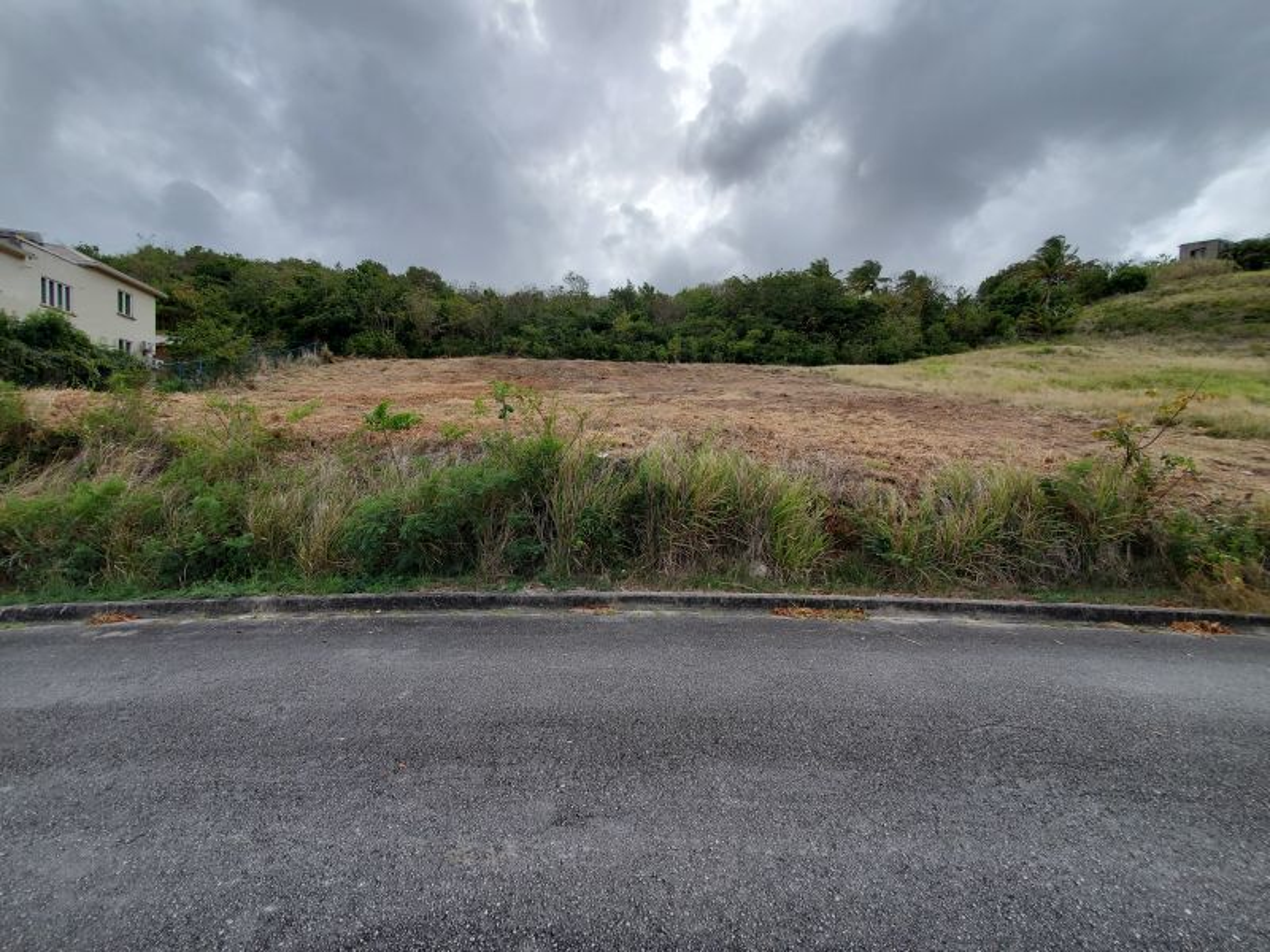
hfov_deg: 106.2
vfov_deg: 89.9
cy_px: 476
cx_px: 635
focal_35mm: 13
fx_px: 477
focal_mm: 1.8
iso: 50
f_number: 2.2
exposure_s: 1/947
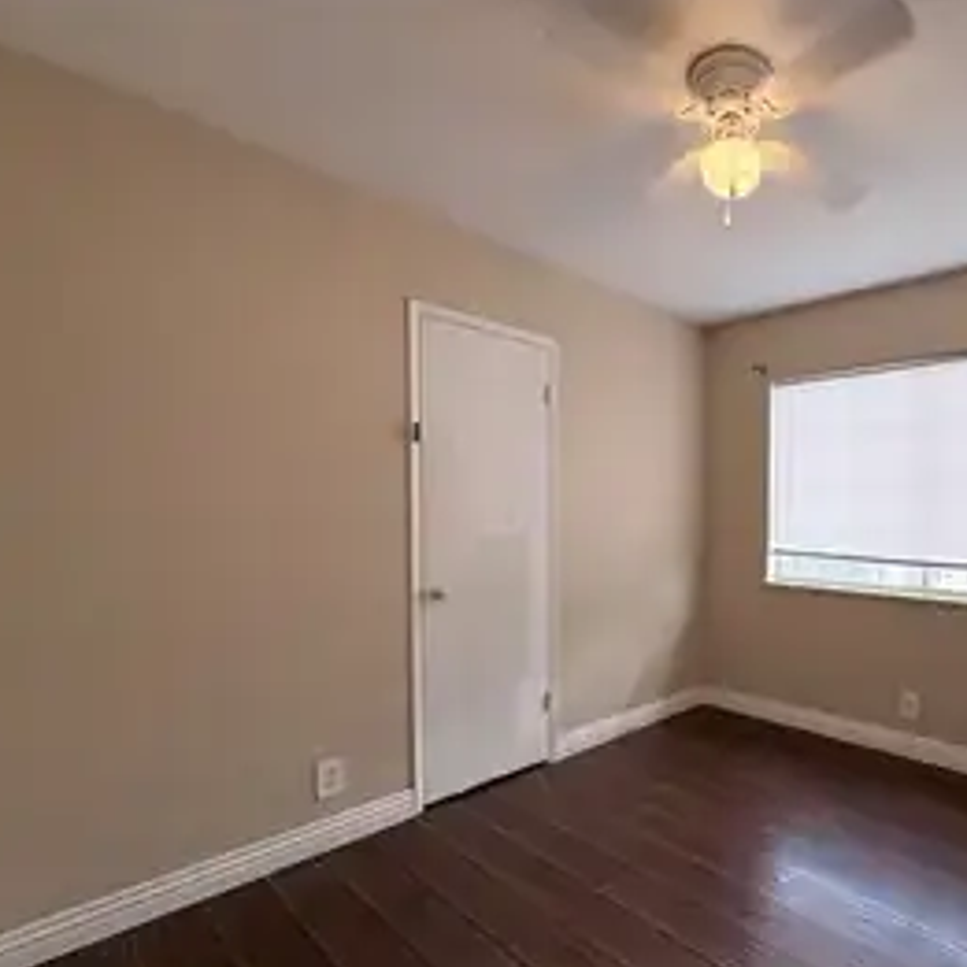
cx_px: 715
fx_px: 600
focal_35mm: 19
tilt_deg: -2.1
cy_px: 534
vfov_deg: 77.4
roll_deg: -0.2
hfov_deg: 72.7
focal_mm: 2.22
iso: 40
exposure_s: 1/136
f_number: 2.2
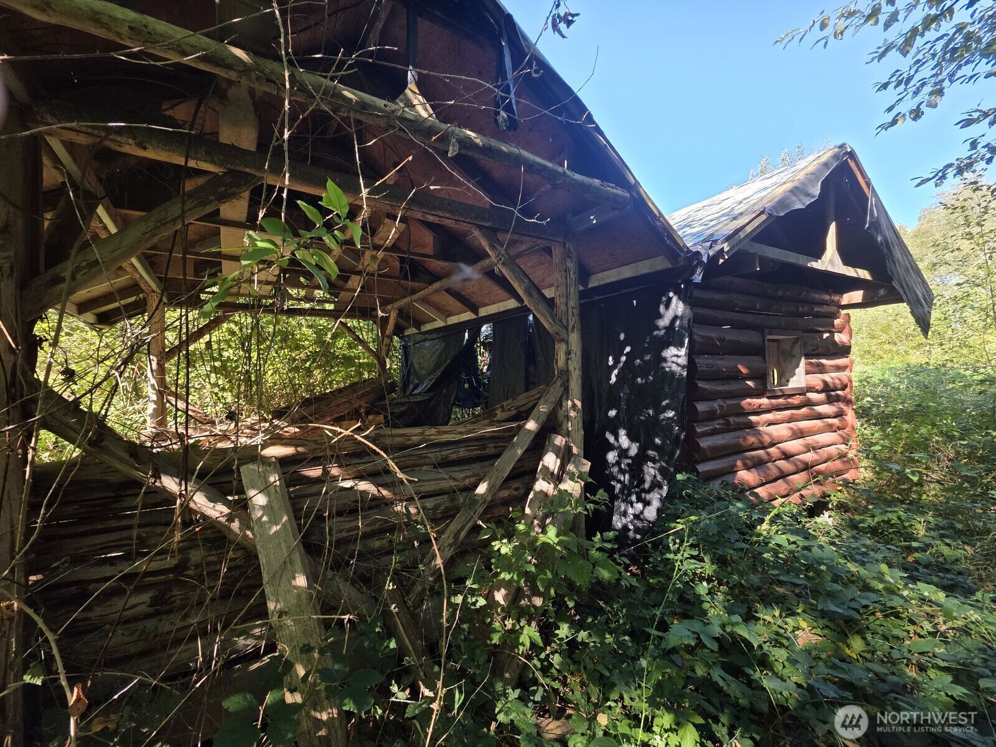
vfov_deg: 89.9
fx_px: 374
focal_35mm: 13
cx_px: 498
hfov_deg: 106.2
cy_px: 374
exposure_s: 1/359
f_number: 1.9
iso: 80
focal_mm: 2.2
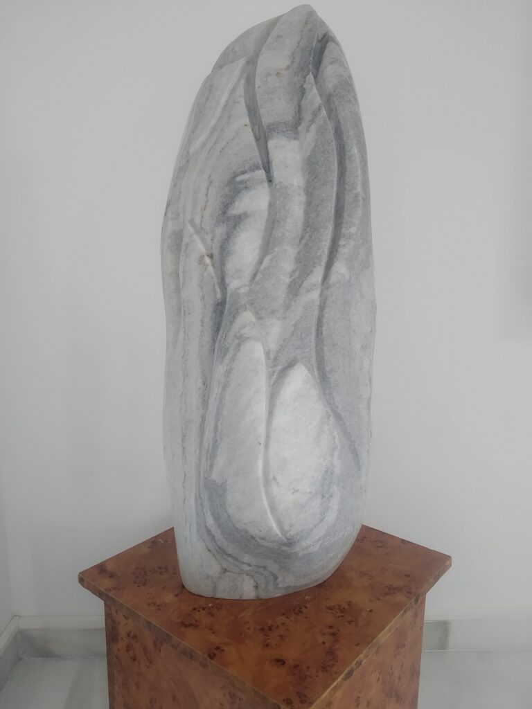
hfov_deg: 53.1
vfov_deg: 67.3
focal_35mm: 26
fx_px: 533
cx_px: 266
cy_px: 354
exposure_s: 1/33
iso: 200
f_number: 2.2
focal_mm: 3.82
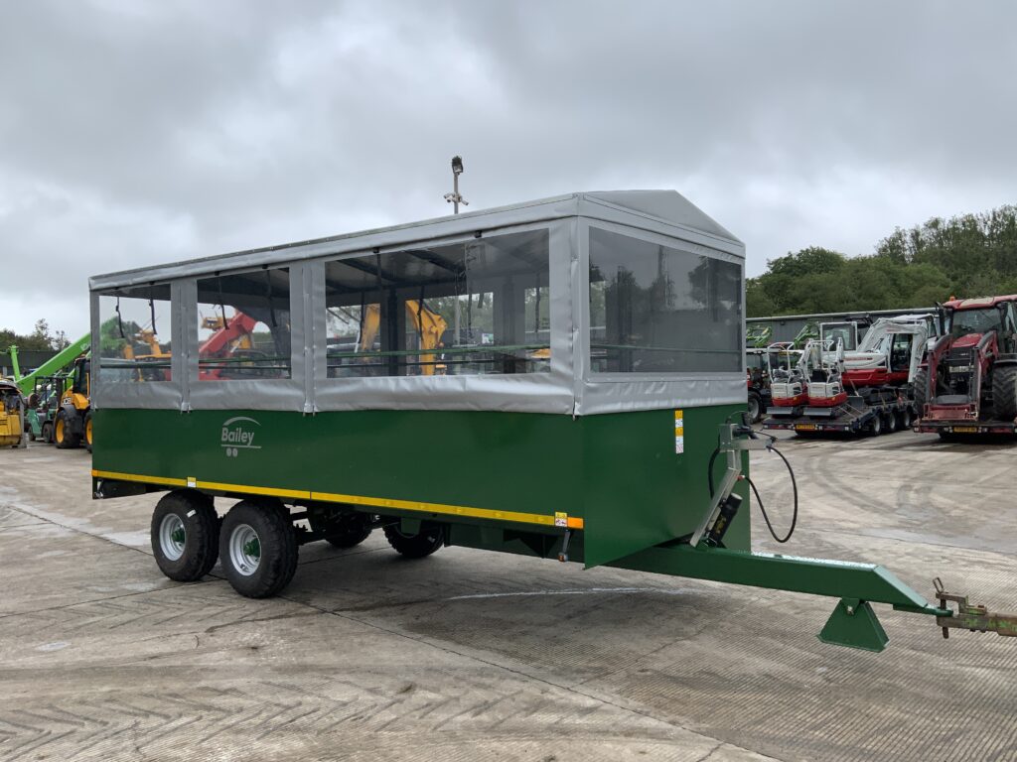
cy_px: 381
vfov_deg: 48.2
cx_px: 508
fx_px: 852
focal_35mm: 29
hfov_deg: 61.7
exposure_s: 1/883
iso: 16
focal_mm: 3
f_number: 1.8
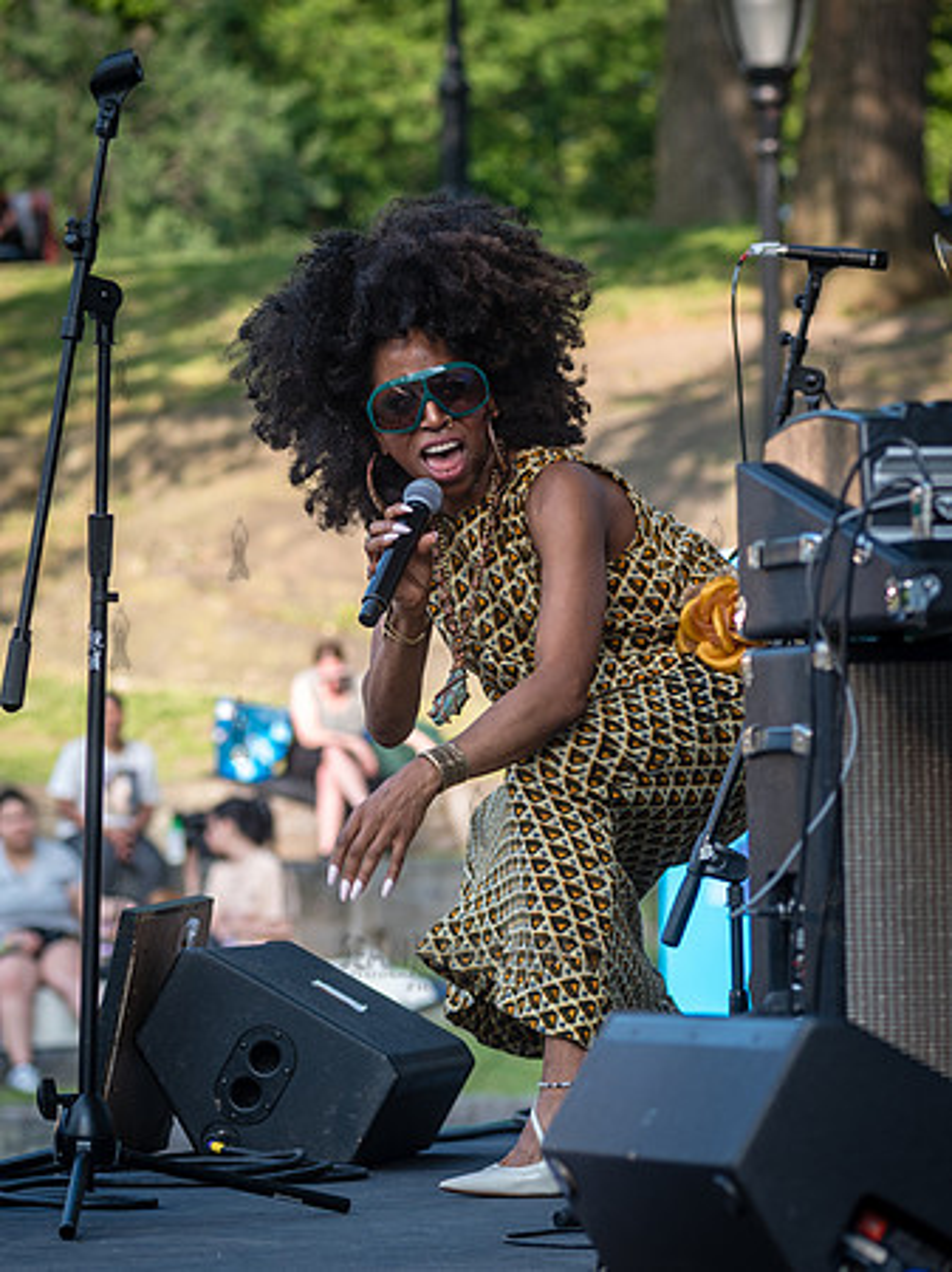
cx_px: 378
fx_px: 7075
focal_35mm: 193
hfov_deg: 7.7
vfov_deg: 10.3
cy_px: 568
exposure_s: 1/320
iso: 200
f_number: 4.5
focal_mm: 120
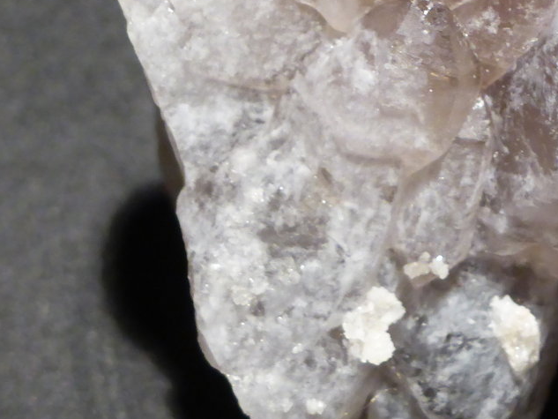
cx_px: 464
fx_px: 2160
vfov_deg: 11.0
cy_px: 64
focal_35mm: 134
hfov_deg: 14.6
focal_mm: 9
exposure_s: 1/15
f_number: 4.4
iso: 400
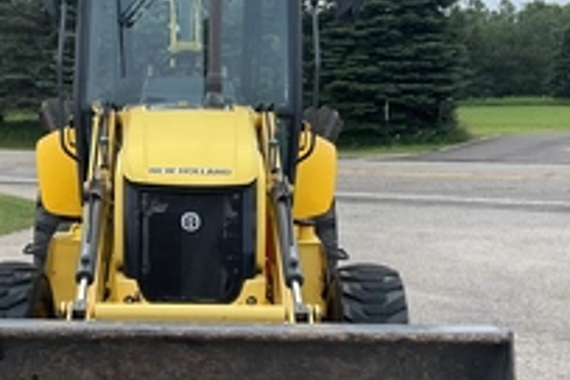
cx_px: 182
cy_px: 296
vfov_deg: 22.7
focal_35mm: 59
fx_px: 934
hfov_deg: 33.6
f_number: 1.8
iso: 25
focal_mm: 3
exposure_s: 1/289
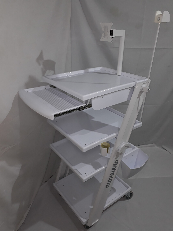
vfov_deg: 65.3
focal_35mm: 27
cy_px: 116
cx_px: 86
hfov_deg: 51.4
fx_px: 180
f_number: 1.9
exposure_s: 1/50
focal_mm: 3.6
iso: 50
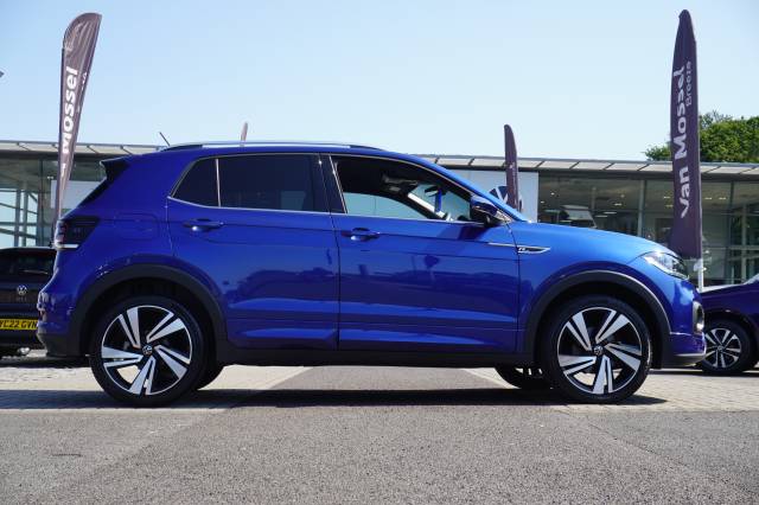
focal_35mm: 46
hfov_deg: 42.3
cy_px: 252
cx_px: 380
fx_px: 980
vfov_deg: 28.9
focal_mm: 31
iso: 100
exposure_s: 1/90
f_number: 8
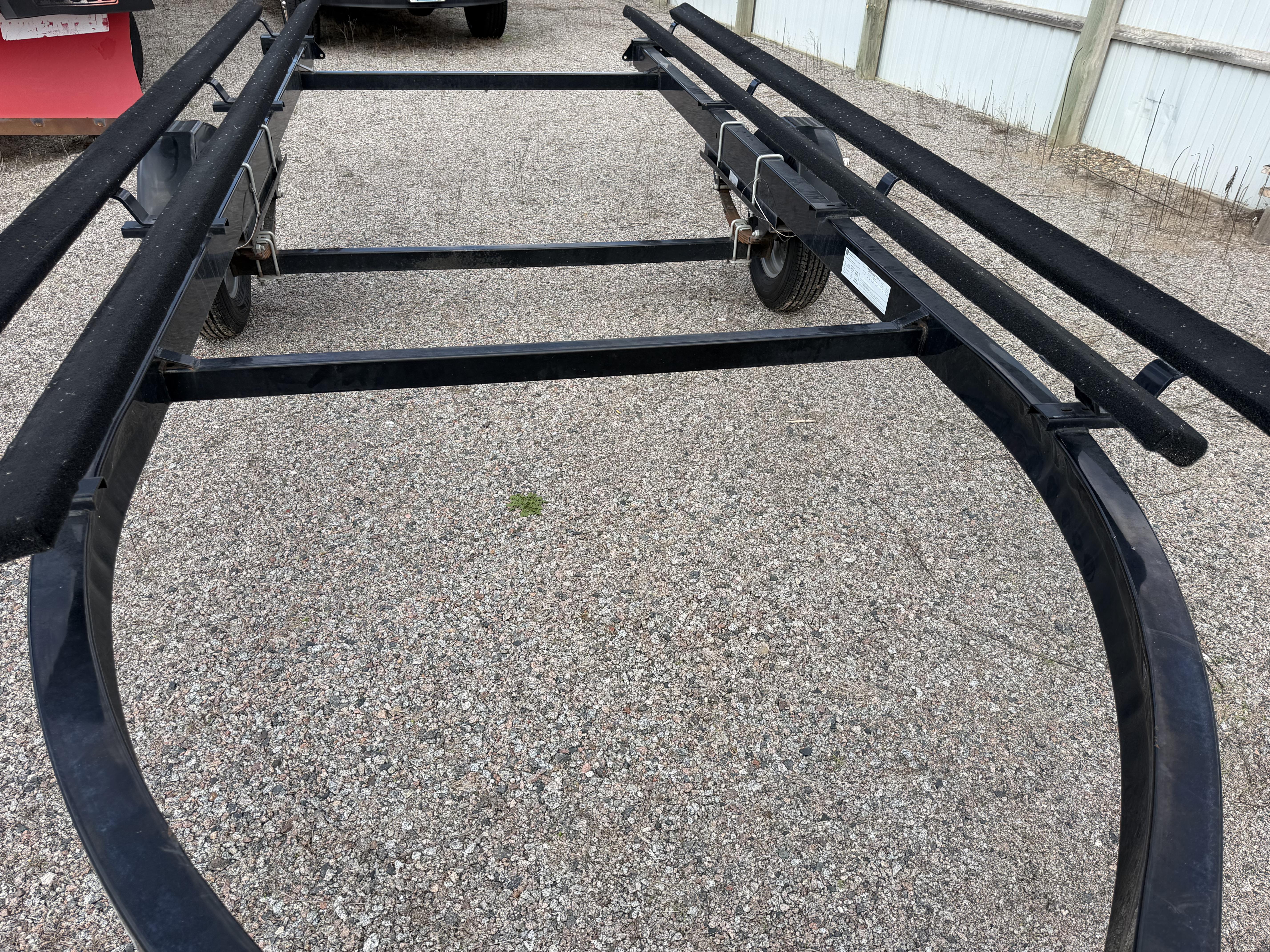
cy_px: 476
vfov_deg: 56.8
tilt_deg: -33.4
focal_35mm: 24
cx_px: 635
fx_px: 881
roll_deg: -2.9
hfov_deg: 71.6
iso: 80
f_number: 1.78
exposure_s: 1/1901
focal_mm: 6.76
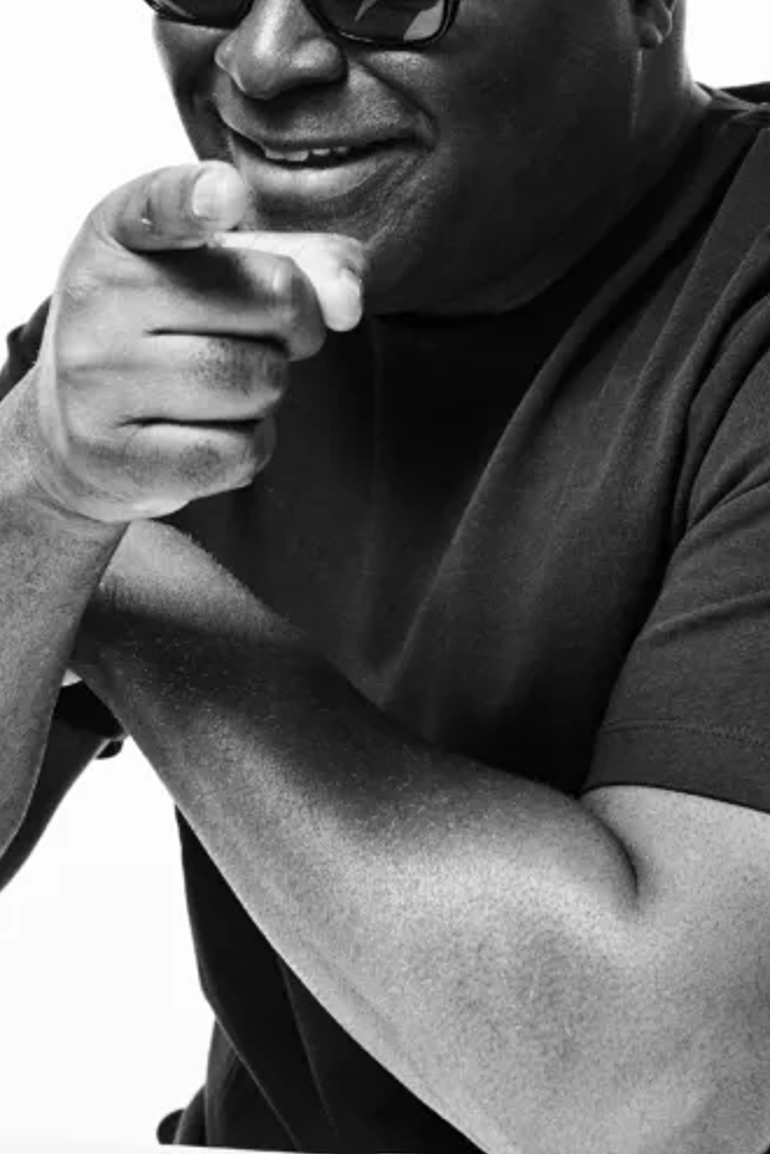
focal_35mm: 94
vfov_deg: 21.7
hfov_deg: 14.6
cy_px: 417
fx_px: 3010
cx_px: 407
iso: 100
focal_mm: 45.4
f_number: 7.1
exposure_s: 1/125
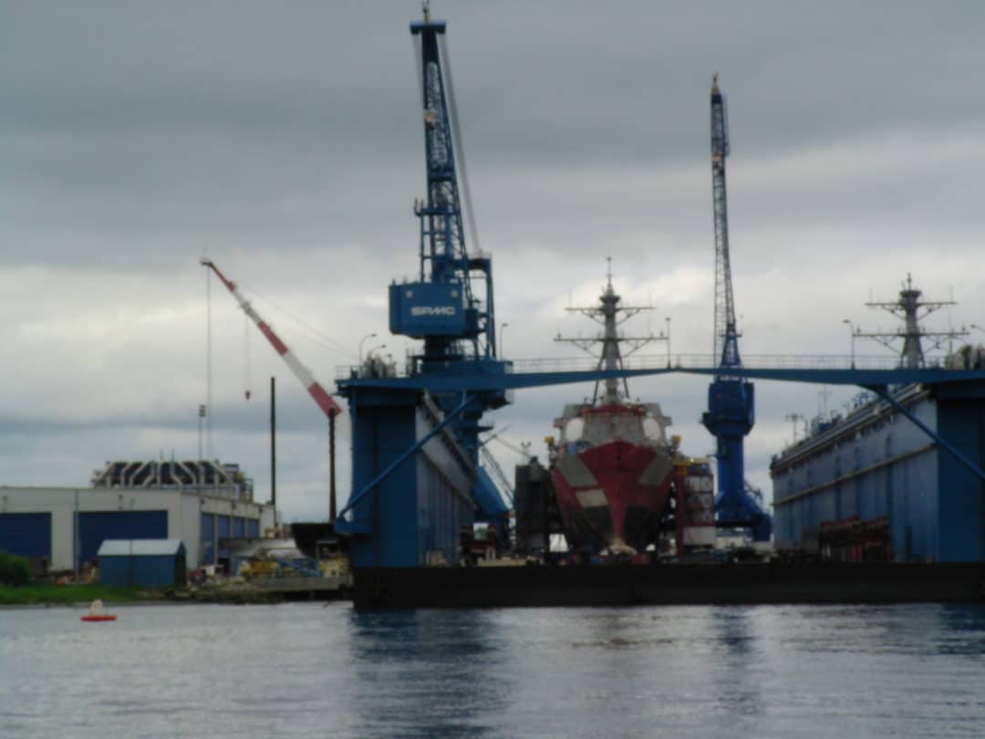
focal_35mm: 129
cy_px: 370
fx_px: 3671
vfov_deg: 11.5
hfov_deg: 15.3
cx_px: 492
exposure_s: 1/335
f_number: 7.8
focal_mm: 19.7
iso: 50
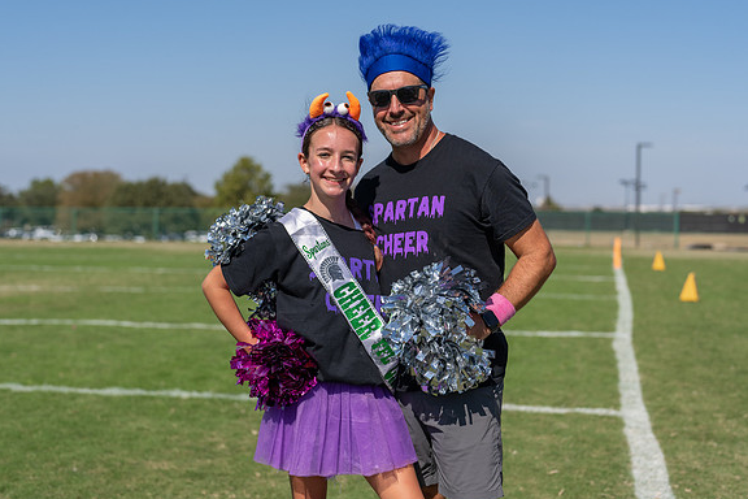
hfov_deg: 34.5
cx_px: 376
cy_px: 230
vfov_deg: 23.4
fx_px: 1205
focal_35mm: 58
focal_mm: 50
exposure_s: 1/5000
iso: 100
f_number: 2.5
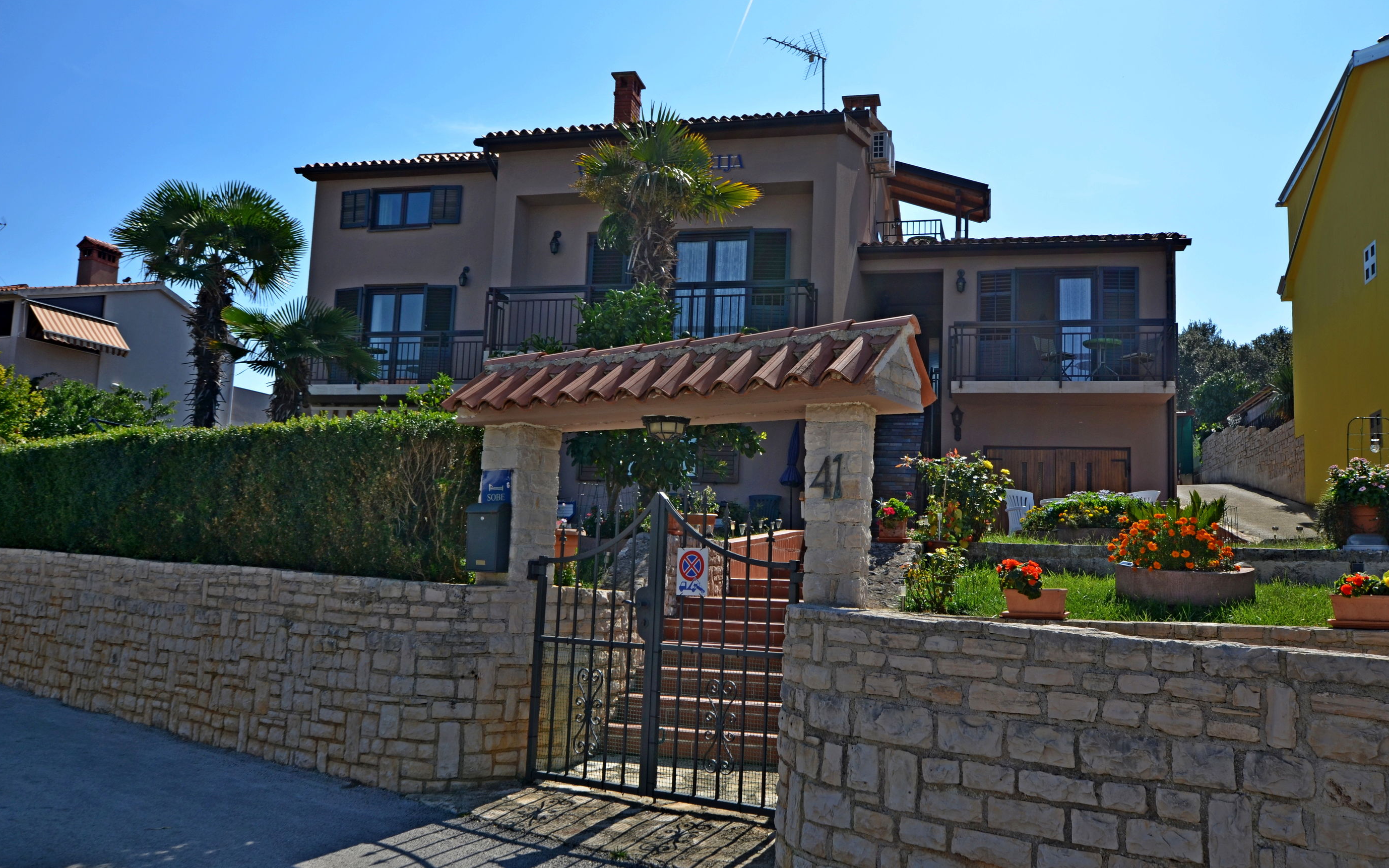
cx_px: 700
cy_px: 448
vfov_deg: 40.6
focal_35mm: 31
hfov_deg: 61.2
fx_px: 1174
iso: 125
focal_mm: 20
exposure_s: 1/250
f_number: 8
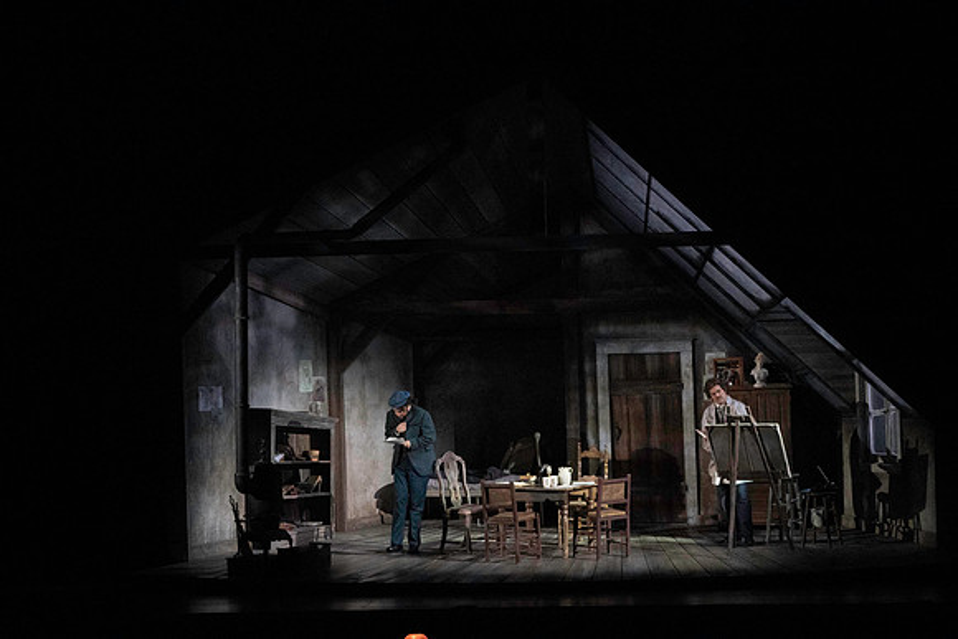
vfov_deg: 11.2
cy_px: 320
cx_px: 479
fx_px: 3274
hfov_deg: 16.6
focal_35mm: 123
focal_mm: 123
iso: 16000
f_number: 11
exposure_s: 1/320
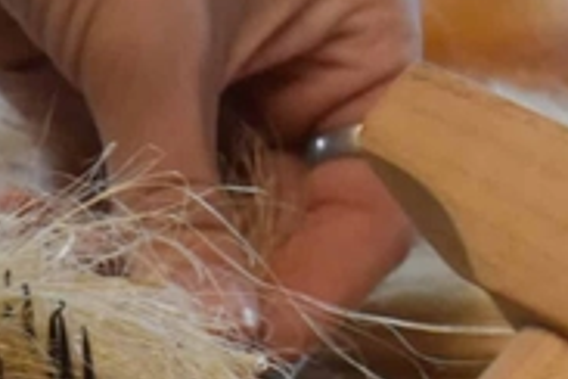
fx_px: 5698
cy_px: 468
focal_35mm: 361
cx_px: -531
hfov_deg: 5.6
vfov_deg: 3.8
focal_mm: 55
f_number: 5.6
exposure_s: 1/60
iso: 2500
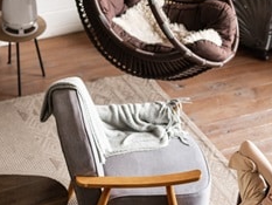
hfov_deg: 14.5
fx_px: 1069
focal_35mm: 136
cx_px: 100
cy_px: 132
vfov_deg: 10.9
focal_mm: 55
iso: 400
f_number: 2
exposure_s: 1/125
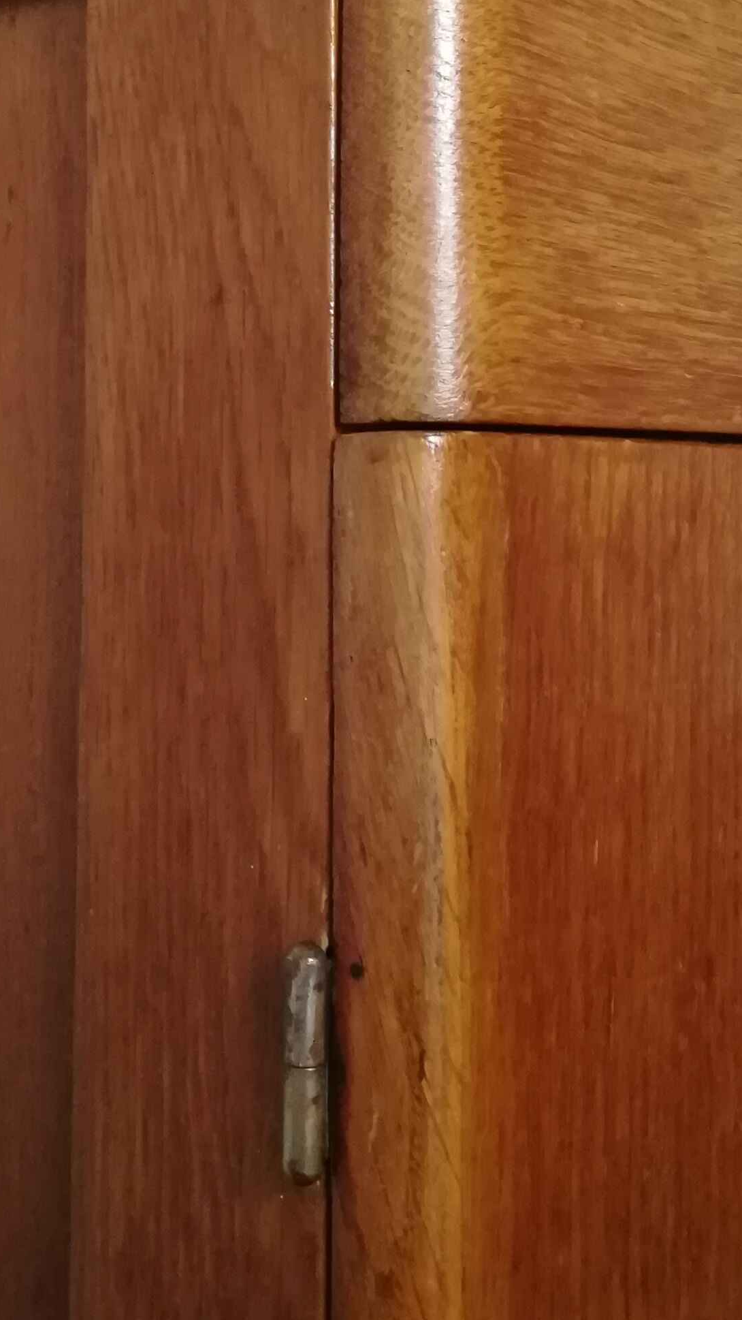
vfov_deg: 35.4
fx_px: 2029
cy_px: 368
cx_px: 471
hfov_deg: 20.7
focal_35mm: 58
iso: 640
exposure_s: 1/20
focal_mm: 3.83
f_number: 2.2
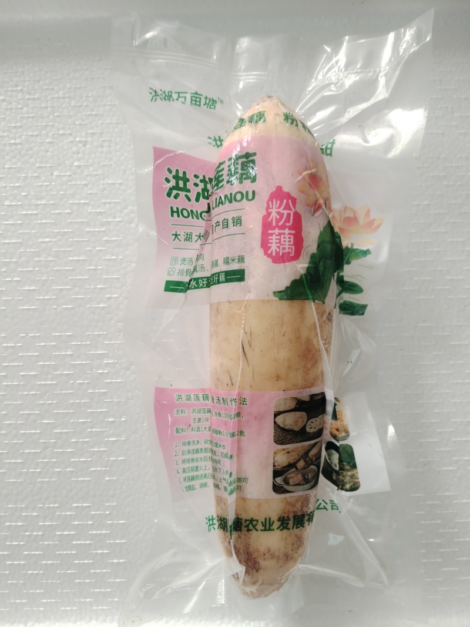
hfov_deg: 53.1
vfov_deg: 67.3
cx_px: 235
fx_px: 471
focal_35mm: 26
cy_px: 314
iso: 314
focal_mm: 4.25
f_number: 1.8
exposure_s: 1/50
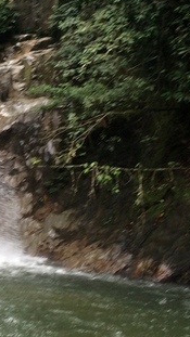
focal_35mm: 61
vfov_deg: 34.3
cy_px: 182
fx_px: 546
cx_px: -68
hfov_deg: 18.2
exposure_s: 1/120
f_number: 2.2
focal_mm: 4.15
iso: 32
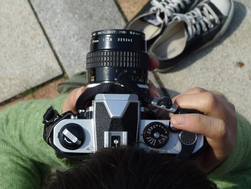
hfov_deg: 32.2
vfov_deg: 24.4
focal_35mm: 60
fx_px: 435
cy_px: 94
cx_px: 126
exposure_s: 1/1000
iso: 80
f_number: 4.5
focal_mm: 12.8
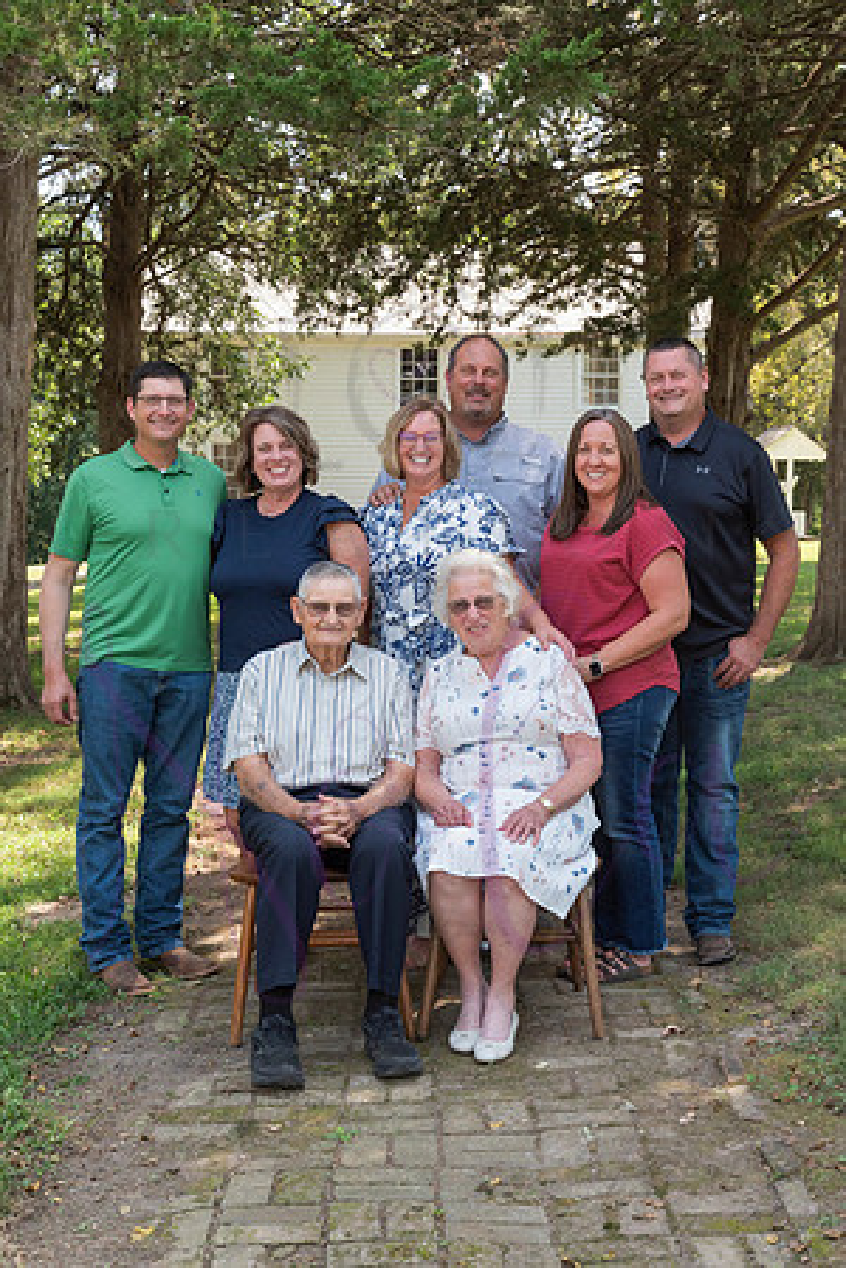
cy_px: 634
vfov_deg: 39.6
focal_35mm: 50
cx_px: 423
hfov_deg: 27.0
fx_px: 1762
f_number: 10
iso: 500
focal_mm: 50
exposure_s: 1/200
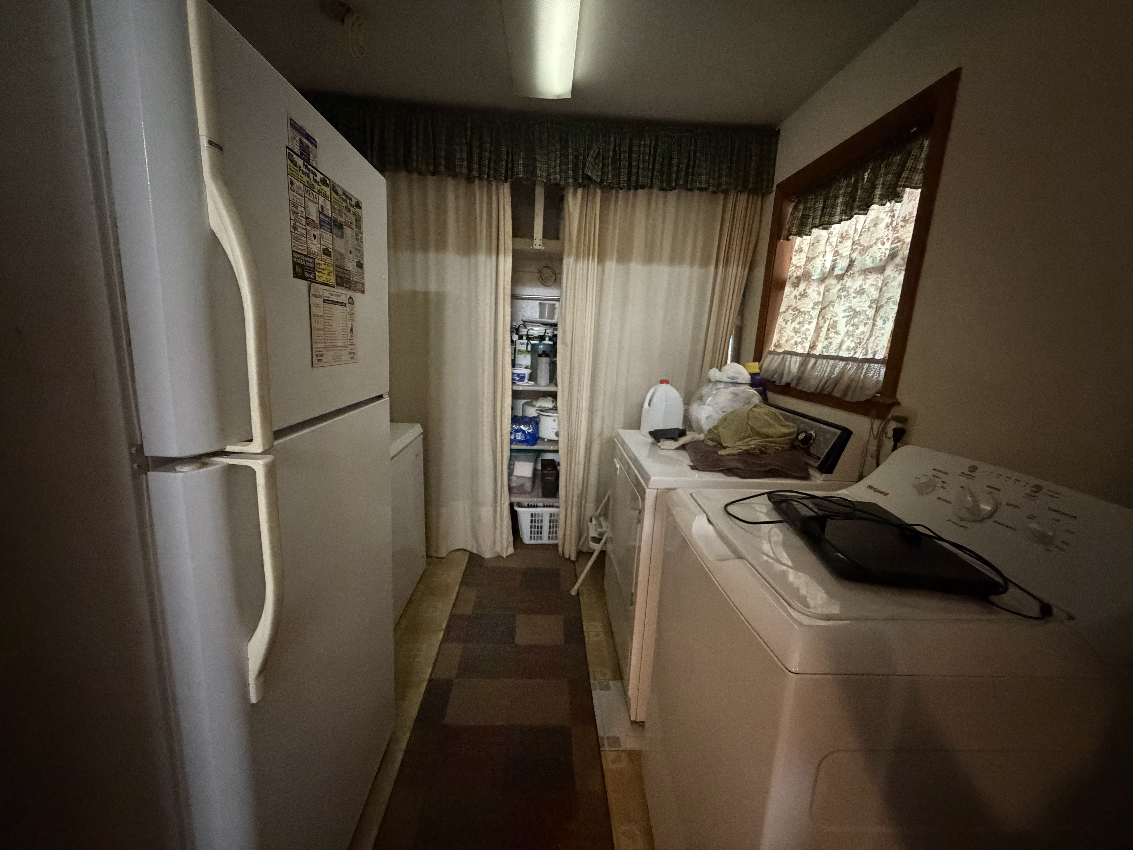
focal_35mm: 14
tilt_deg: -11.6
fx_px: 458
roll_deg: -2.6
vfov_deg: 85.7
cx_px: 566
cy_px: 425
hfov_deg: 102.1
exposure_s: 1/30
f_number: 2.2
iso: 1600
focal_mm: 2.22
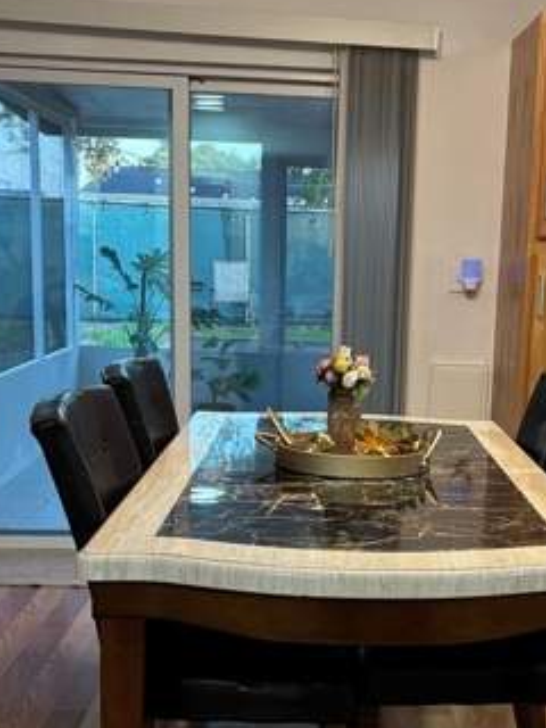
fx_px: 1094
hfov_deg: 27.7
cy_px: 475
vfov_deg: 36.5
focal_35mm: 52
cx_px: 400
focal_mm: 5.96
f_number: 1.6
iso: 250
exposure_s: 1/60
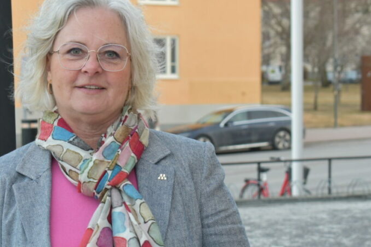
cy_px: 117
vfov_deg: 12.3
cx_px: 154
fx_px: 1151
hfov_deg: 18.3
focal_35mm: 112
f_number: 5.6
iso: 450
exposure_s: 1/30
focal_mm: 55
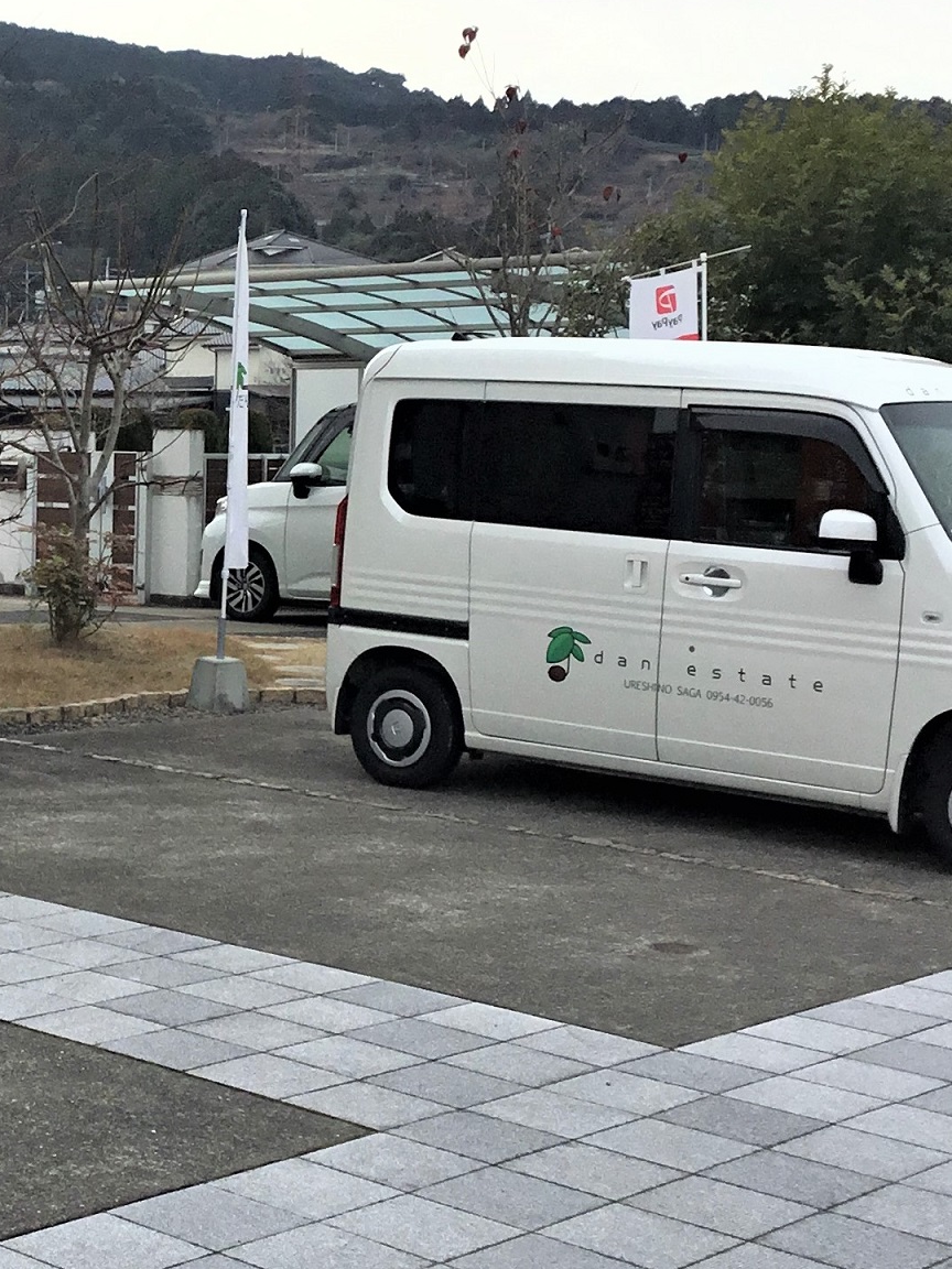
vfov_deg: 28.5
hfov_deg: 21.0
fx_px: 2493
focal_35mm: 68
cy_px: 549
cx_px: 31
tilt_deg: -3.7
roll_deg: -0.1
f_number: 2.4
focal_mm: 3.3
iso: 25
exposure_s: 1/1597
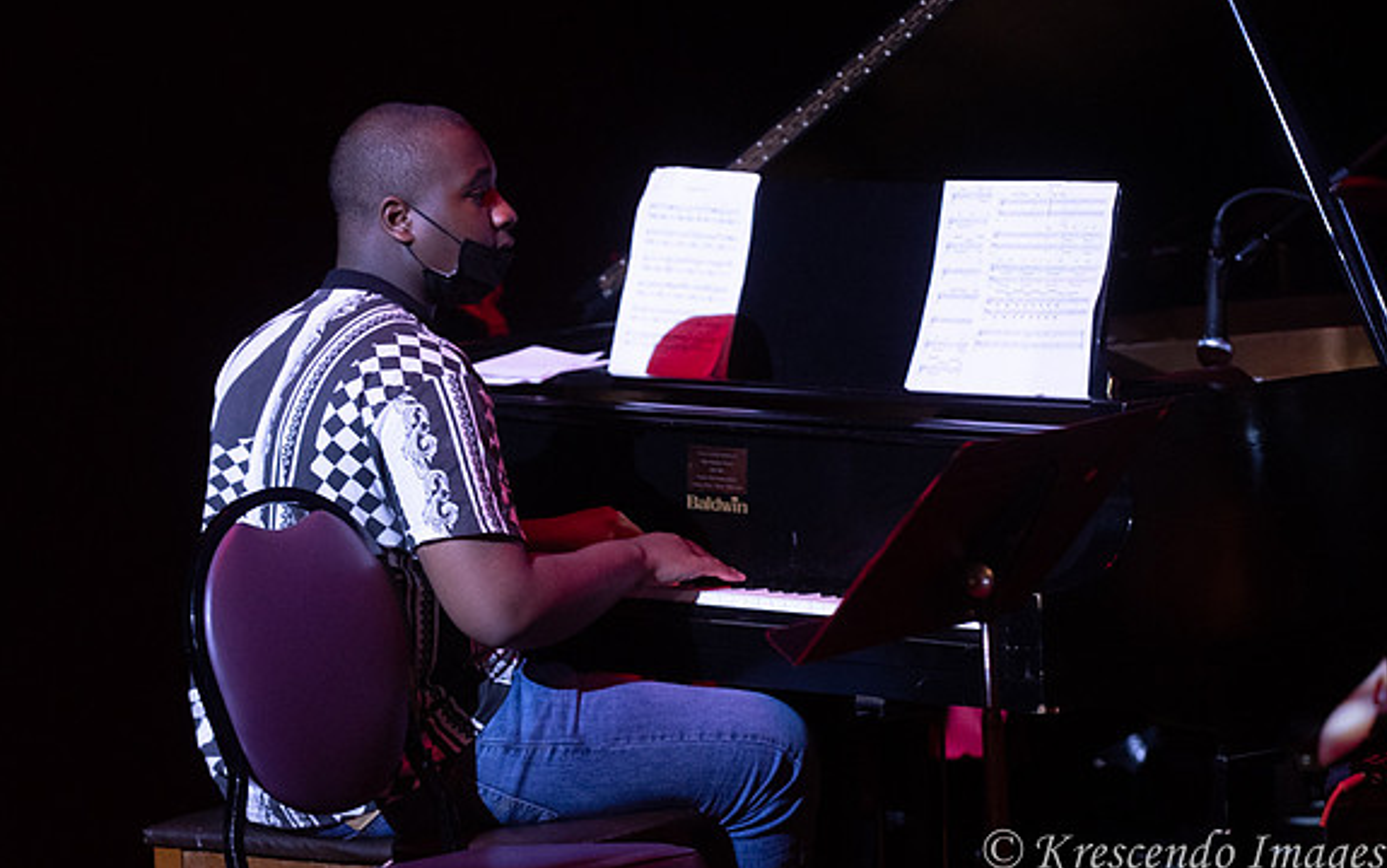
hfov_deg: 11.3
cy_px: 438
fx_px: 6996
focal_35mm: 185
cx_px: 697
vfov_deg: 7.1
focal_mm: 120
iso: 1600
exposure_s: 1/200
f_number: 2.8
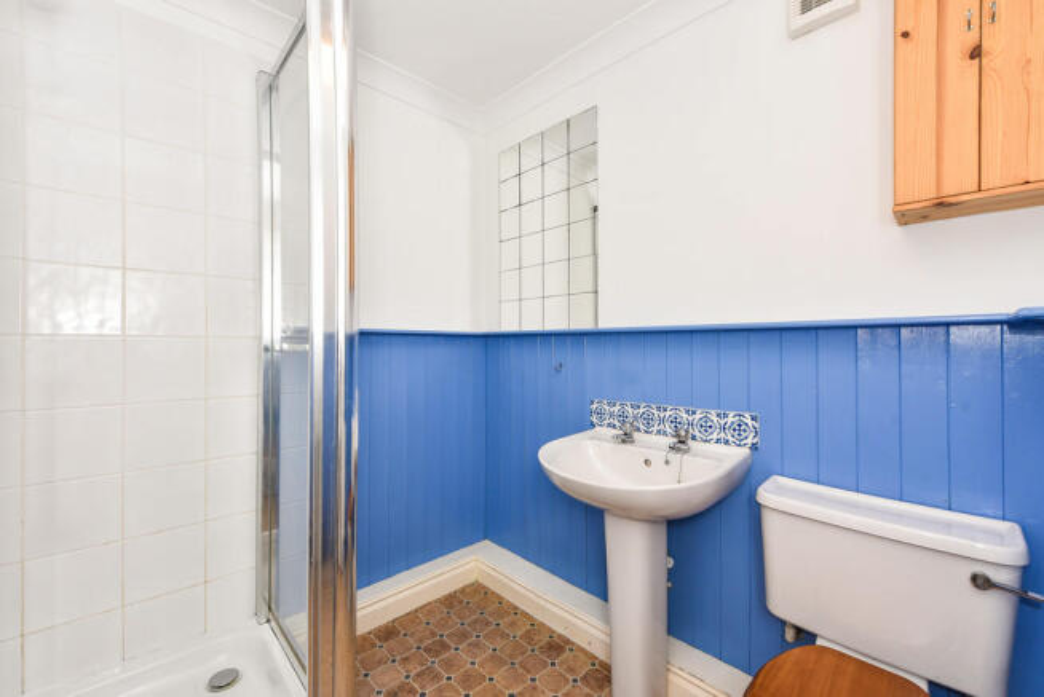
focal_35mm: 14
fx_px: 406
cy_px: 348
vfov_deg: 81.3
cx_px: 522
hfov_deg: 104.2
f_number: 8
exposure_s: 1/40
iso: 400
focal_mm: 14
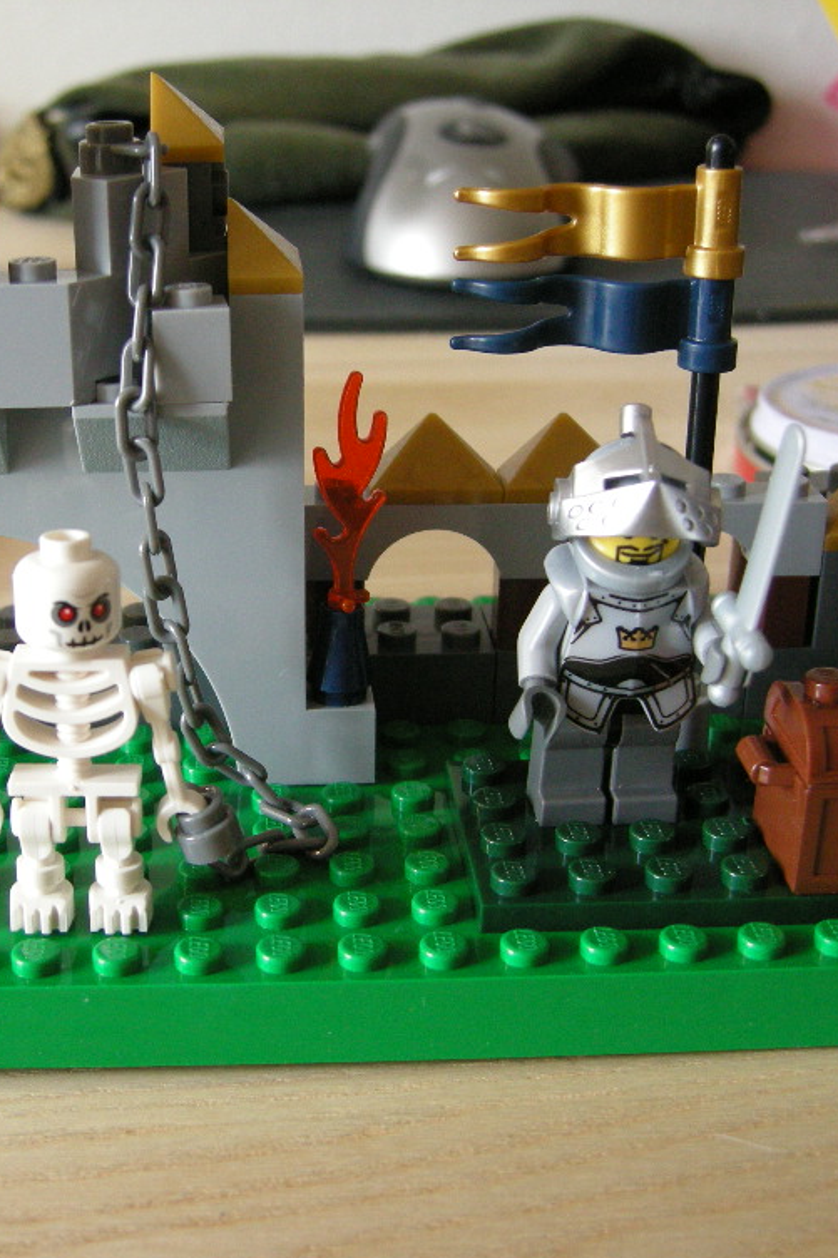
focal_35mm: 51
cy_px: 641
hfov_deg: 26.4
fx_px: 1781
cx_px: 299
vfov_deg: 38.9
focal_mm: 7.5
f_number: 2.7
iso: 280
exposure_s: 1/54
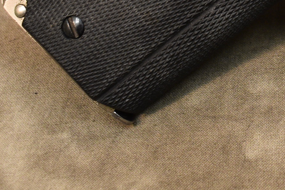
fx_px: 864
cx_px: 362
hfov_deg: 17.6
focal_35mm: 109
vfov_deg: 12.2
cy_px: -66
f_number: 5.6
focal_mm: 22
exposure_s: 1/60
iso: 800
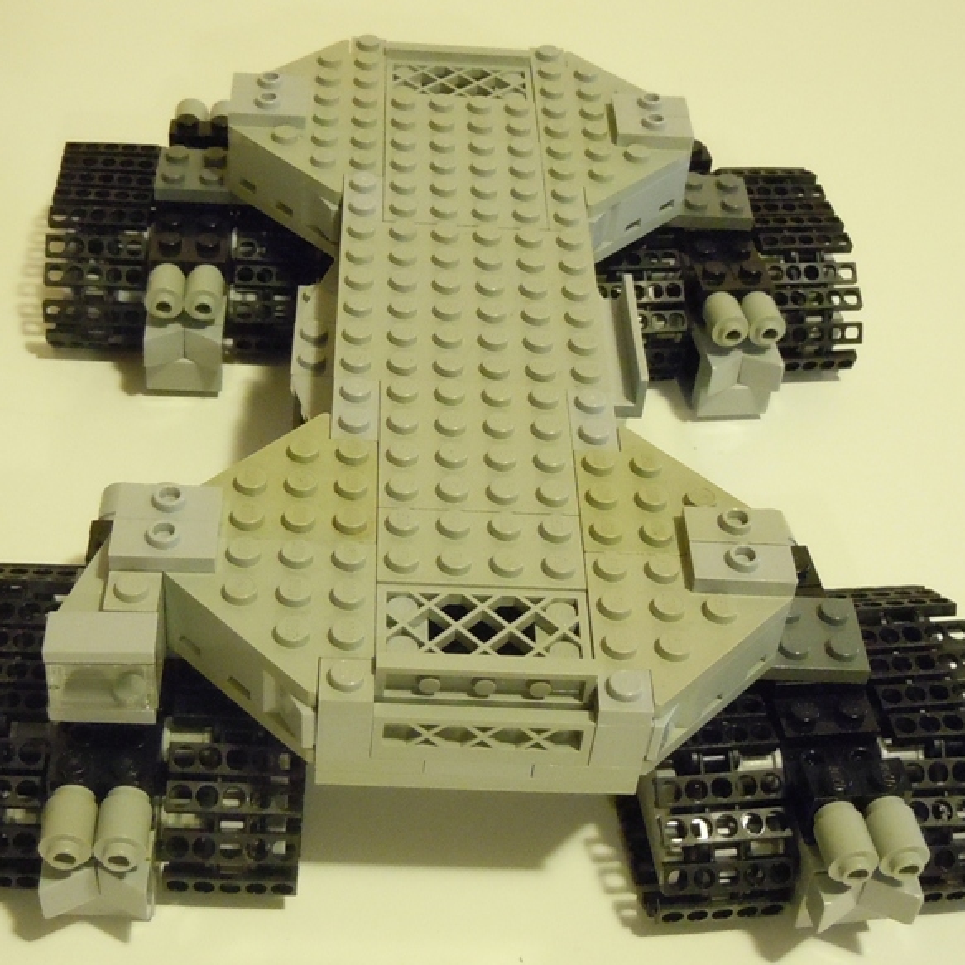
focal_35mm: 40
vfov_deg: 41.9
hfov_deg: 41.9
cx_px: 477
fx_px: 1262
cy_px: 485
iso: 800
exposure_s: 1/6
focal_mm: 5.9
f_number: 4
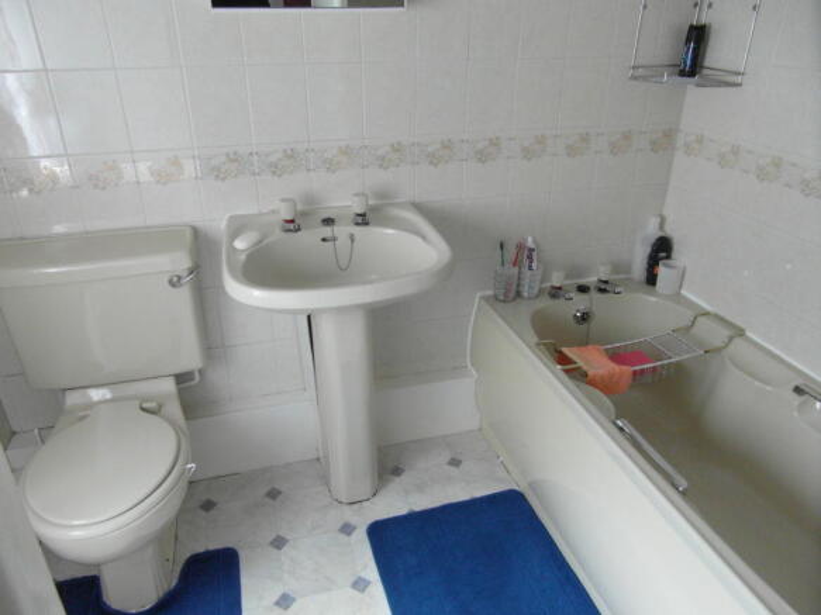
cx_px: 410
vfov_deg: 56.8
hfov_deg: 71.6
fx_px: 569
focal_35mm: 24
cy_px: 308
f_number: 3.2
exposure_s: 1/30
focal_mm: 4
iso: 240
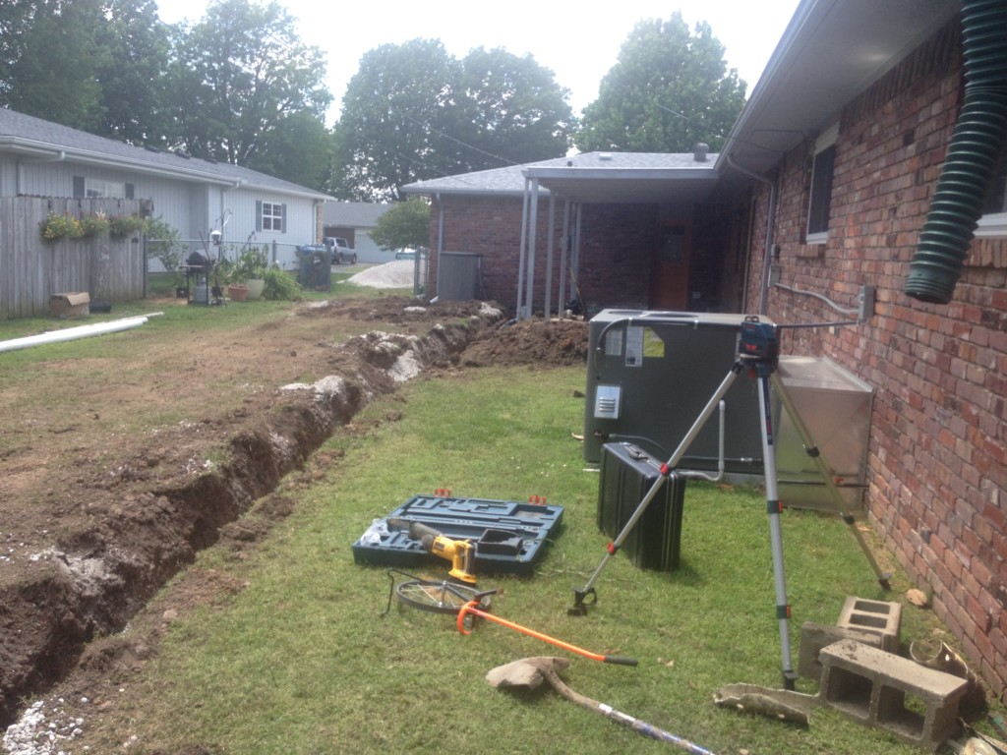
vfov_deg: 40.7
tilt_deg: -9.7
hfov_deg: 52.6
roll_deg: -2.0
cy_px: 378
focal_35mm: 35
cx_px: 504
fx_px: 1018
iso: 50
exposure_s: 1/431
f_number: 2.4
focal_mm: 4.28
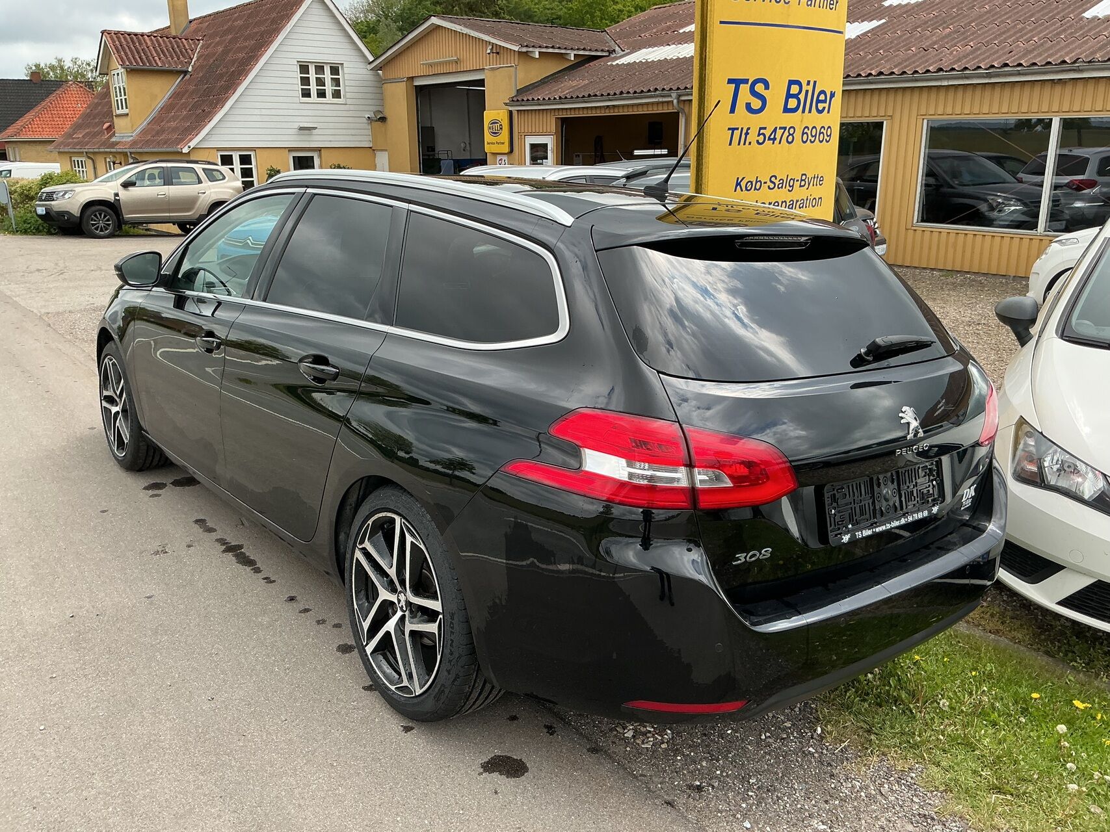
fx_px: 930
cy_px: 416
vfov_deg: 48.2
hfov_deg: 61.7
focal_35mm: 29
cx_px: 555
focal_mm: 3
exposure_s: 1/574
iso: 25
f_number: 1.8
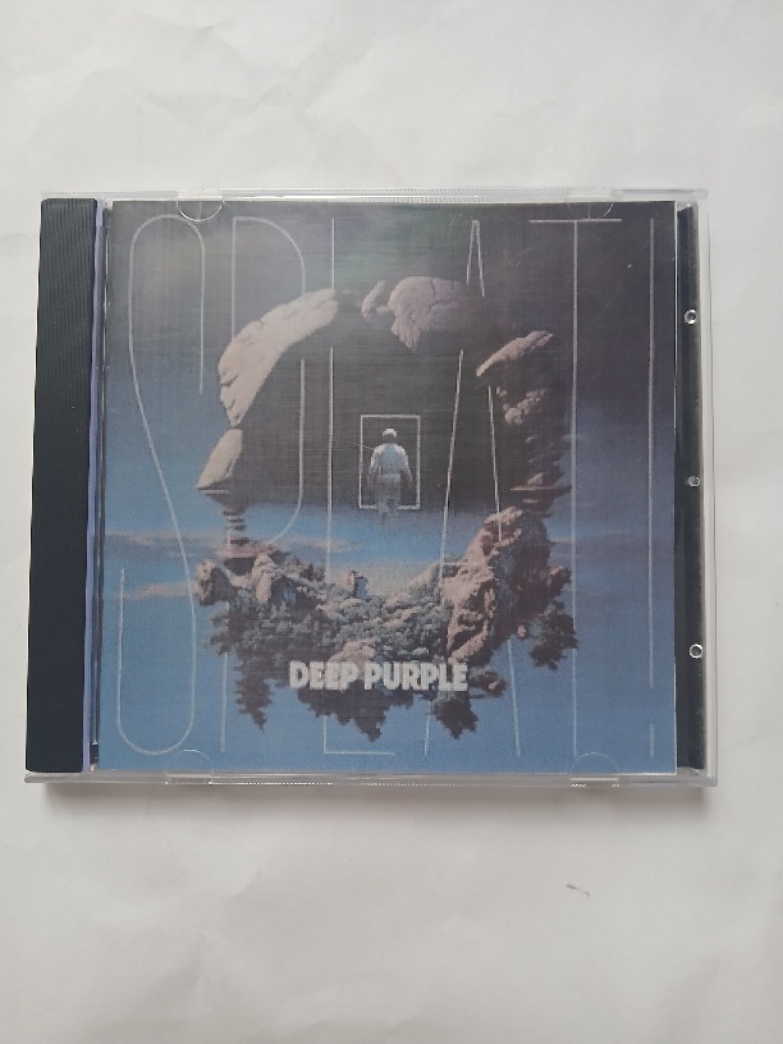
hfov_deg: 53.1
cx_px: 392
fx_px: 784
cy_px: 522
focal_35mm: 26
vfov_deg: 67.3
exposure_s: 1/33.3
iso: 200
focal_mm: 3.98
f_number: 1.8
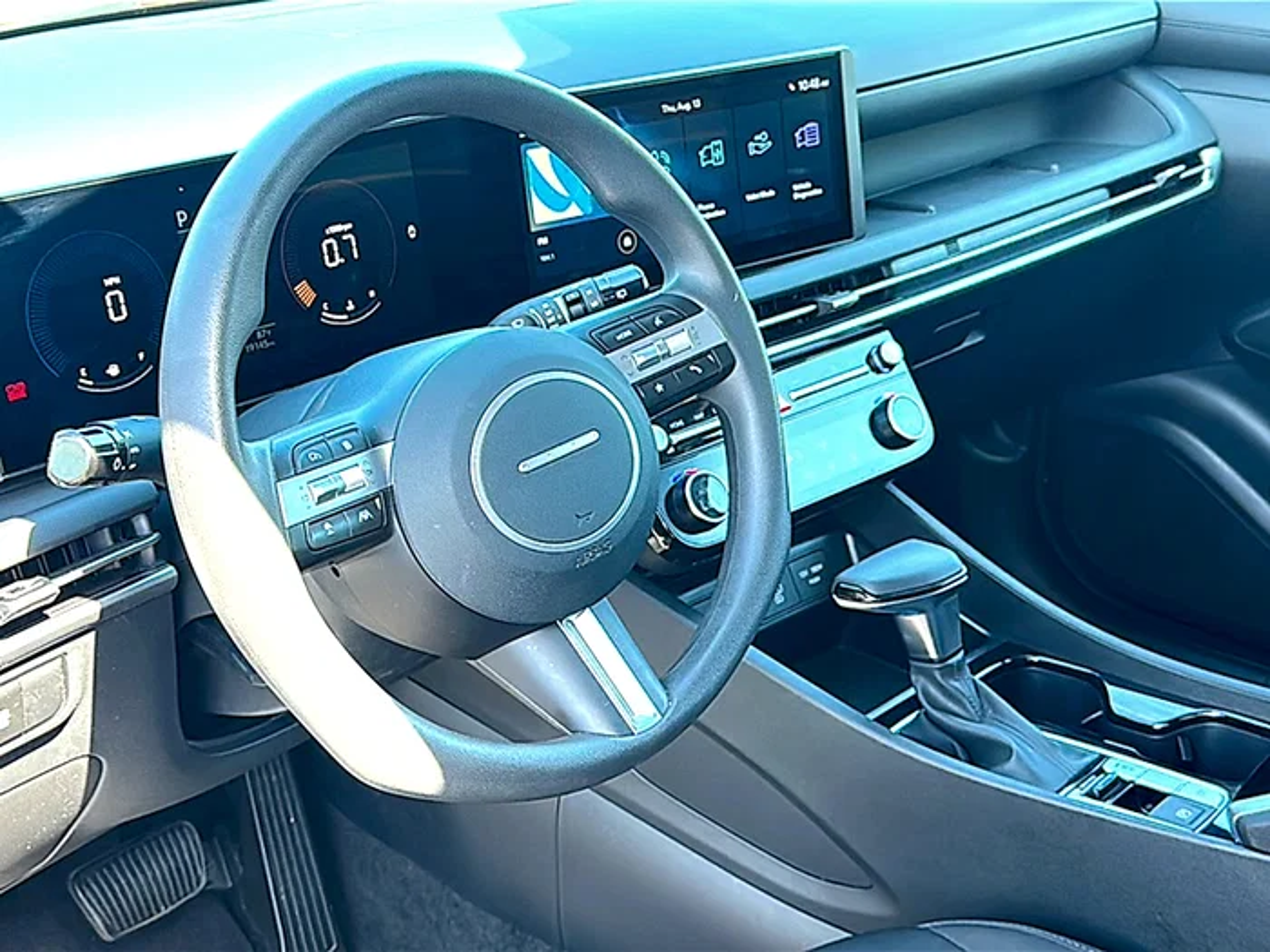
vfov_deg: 36.0
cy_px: 476
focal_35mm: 40
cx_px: 635
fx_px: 1468
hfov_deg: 46.8
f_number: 1.78
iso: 125
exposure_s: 1/150
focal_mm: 6.86
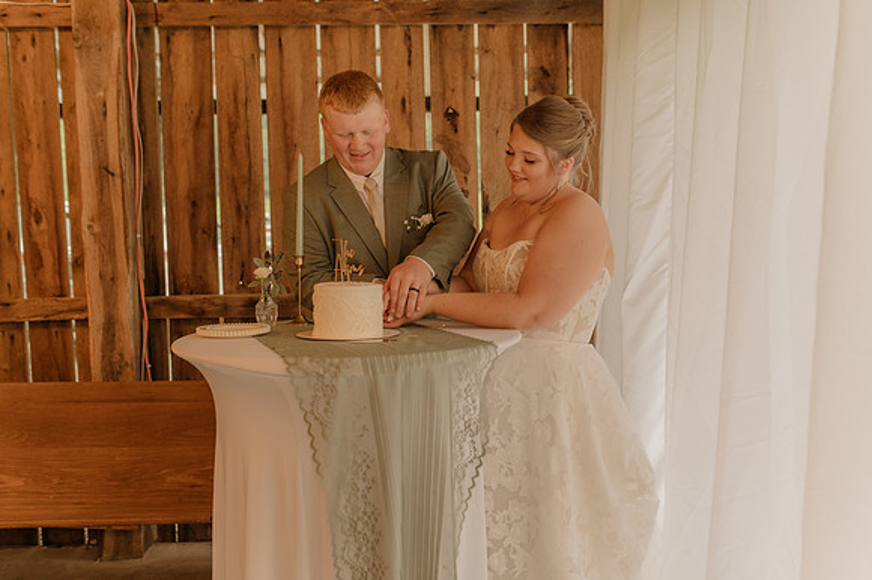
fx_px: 847
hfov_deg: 54.5
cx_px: 436
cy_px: 290
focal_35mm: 35
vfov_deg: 37.8
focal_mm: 35
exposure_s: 1/200
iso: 640
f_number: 2.5
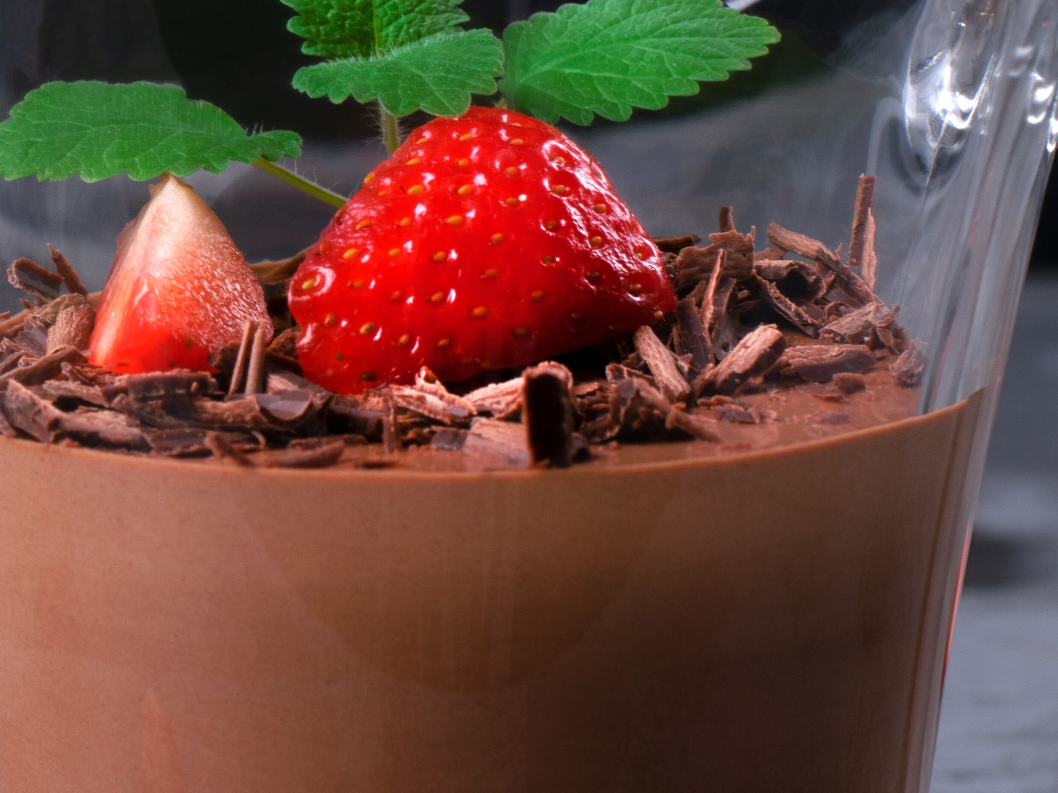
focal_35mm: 173
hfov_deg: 11.3
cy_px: 269
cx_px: -118
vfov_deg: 8.6
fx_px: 5288
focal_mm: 50
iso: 100
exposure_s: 1/160
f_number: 13
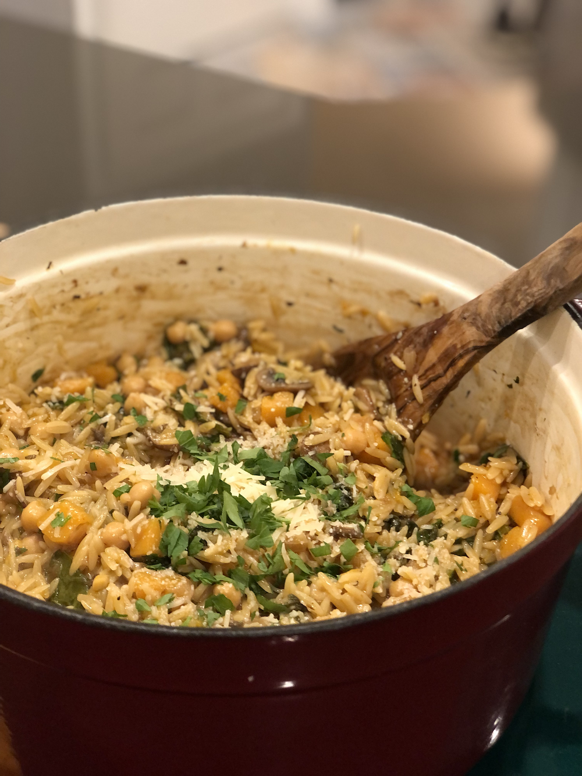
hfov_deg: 28.0
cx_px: 291
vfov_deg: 36.8
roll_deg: -2.0
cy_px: 388
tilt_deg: -34.4
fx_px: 1166
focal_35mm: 52
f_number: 2.4
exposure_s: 1/24
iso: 160
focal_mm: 6
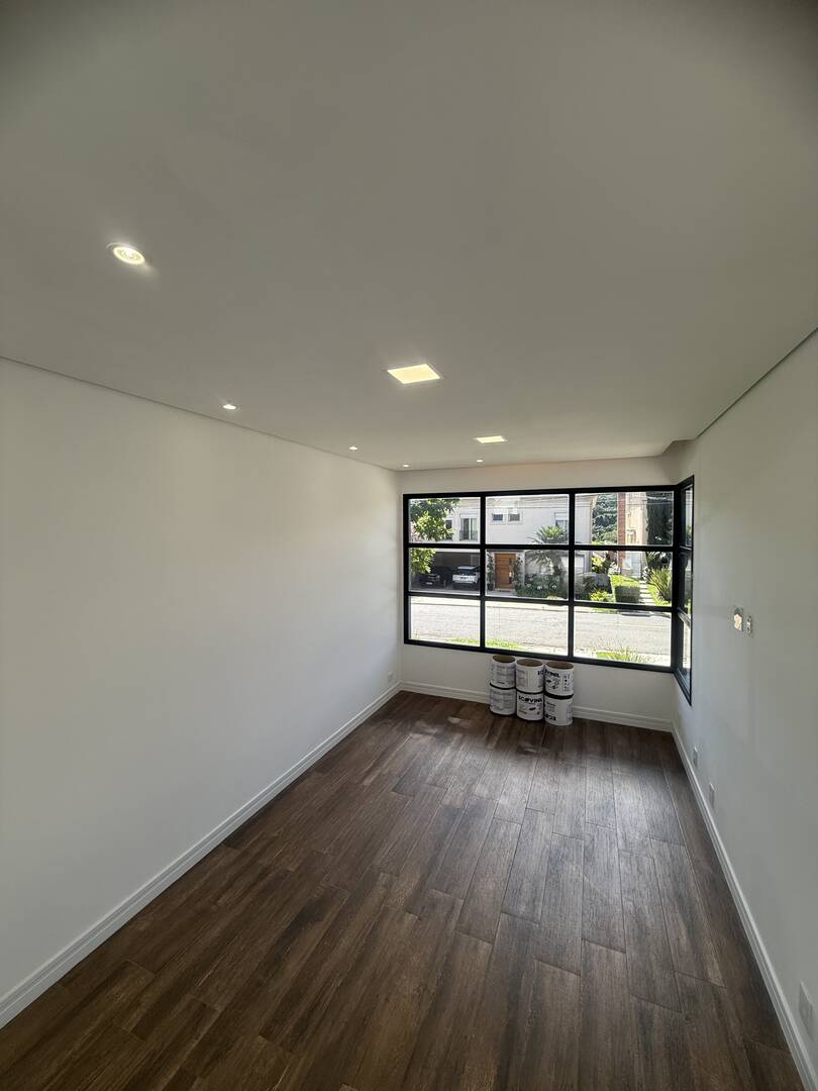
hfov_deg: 85.7
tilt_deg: -1.5
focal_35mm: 14
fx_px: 441
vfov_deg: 102.1
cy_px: 546
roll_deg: -1.5
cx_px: 409
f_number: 2.2
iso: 50
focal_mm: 2.22
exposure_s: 1/445
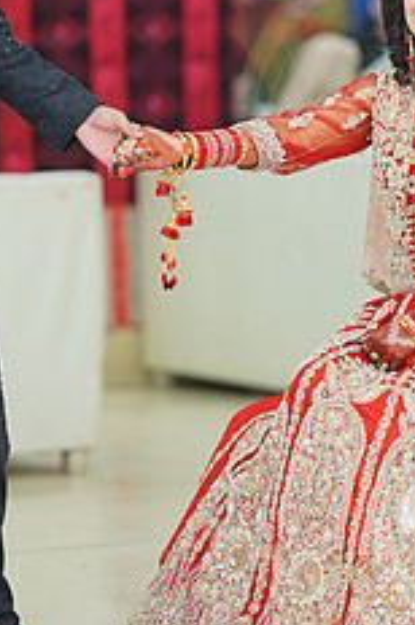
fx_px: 3694
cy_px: 143
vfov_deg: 9.7
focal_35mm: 213
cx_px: 241
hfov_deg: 6.4
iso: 125
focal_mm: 85
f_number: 1.4
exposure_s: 1/160
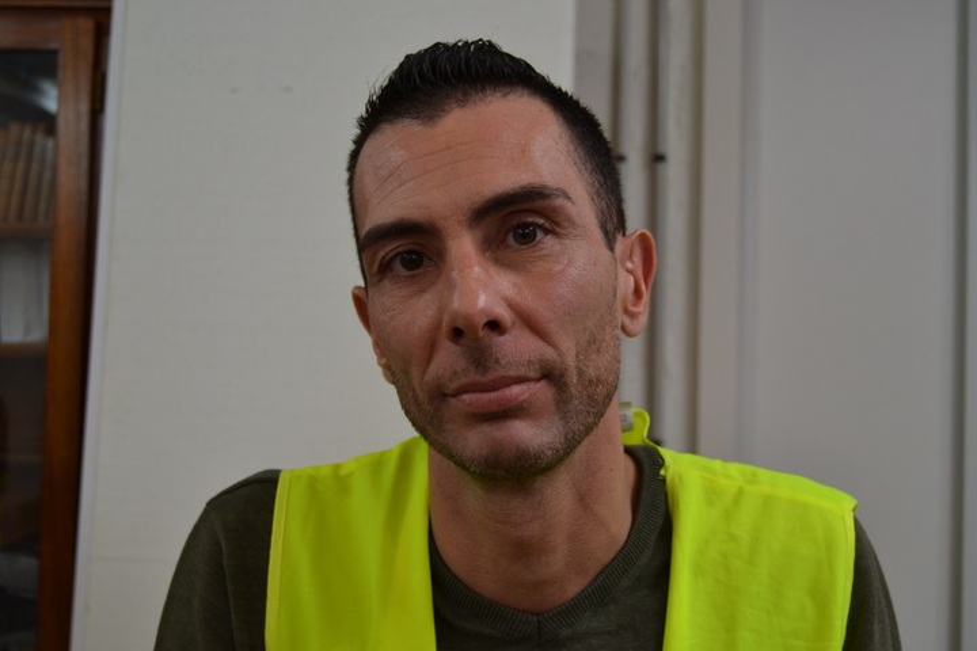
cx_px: 488
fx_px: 1425
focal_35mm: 52
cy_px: 326
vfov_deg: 25.8
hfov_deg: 37.9
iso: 720
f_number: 4.5
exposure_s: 1/60
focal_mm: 35
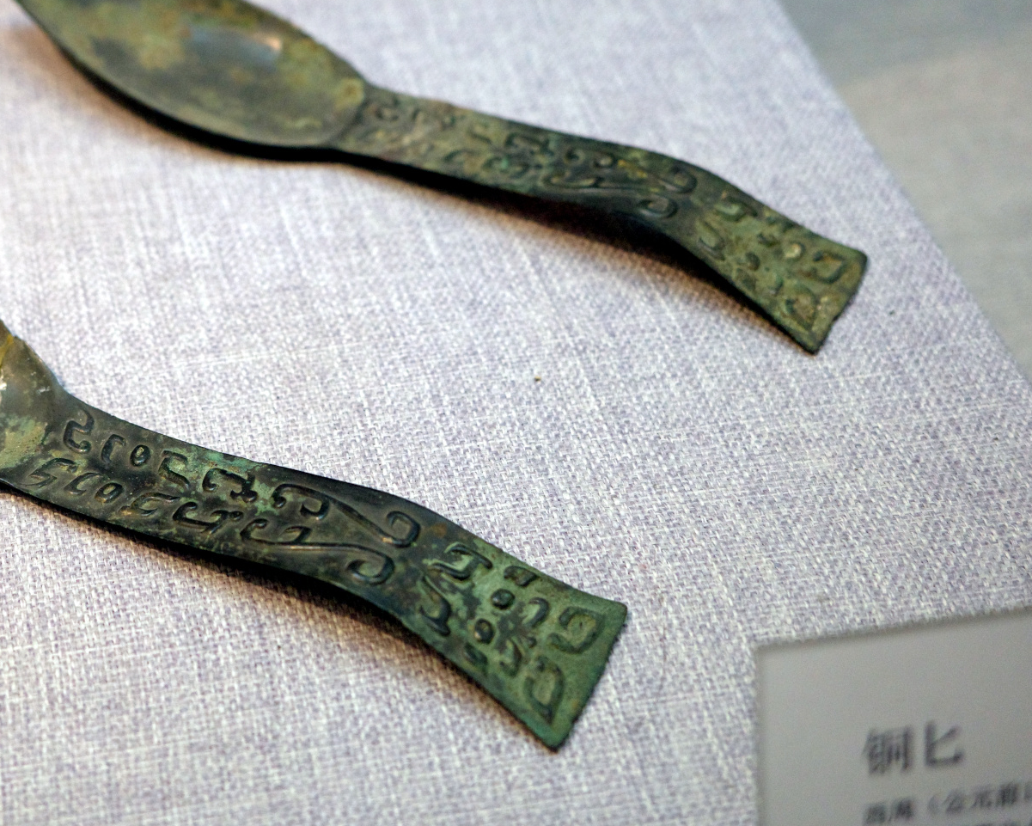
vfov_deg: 25.3
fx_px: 1833
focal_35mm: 60
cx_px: 252
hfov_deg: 30.9
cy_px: 324
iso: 1600
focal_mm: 26
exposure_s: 1/40
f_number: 2.8
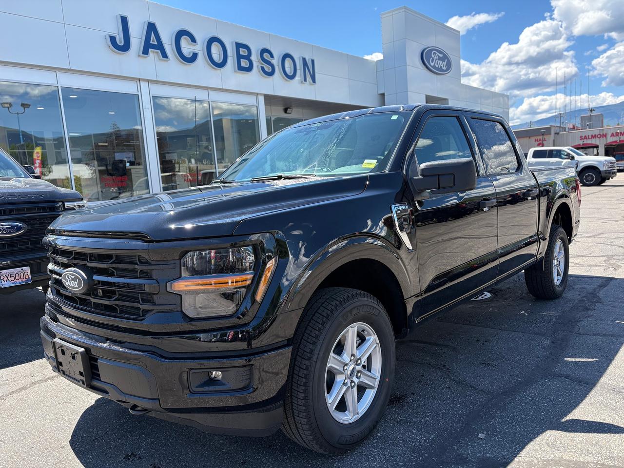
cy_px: 234
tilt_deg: -7.1
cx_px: 312
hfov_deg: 67.3
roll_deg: +4.4
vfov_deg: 53.1
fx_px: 469
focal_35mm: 26
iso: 64
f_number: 1.6
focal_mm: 5.96
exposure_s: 1/1263
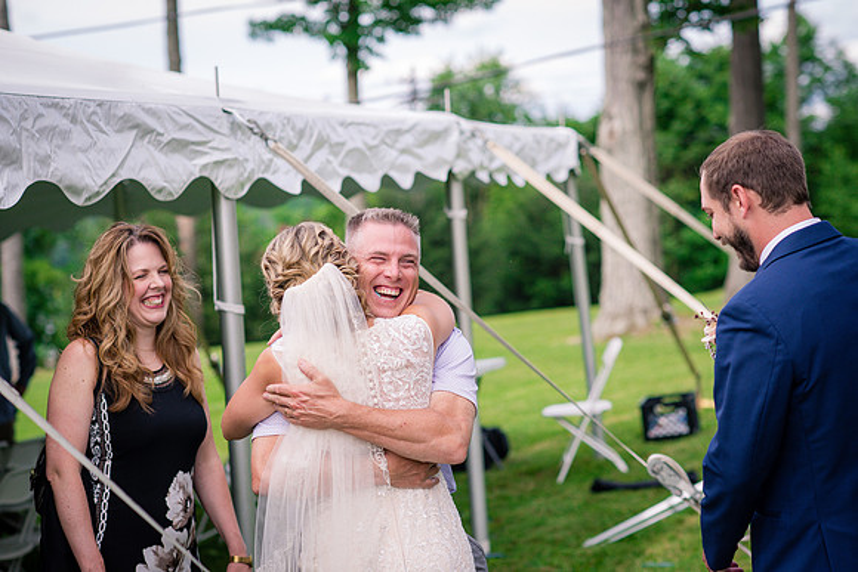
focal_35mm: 85
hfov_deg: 23.9
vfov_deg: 16.1
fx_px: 2026
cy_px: 286
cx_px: 429
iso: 500
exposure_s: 1/2000
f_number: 3.2
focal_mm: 85
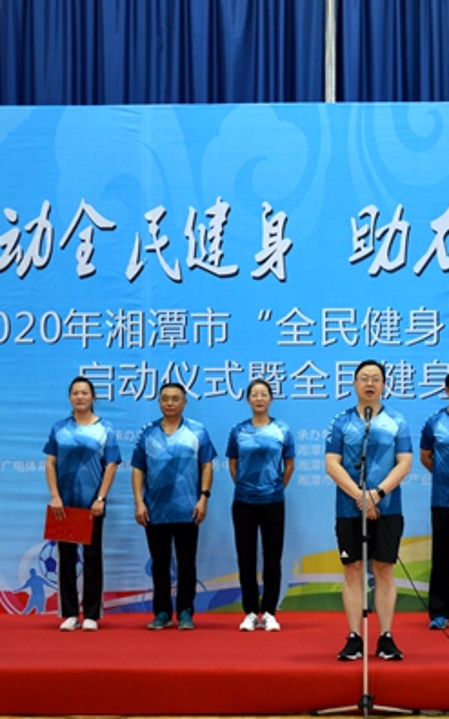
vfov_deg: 39.6
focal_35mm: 51
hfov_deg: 25.0
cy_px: 360
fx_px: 1000
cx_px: 333
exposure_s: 1/30
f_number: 3.5
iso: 280
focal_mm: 22
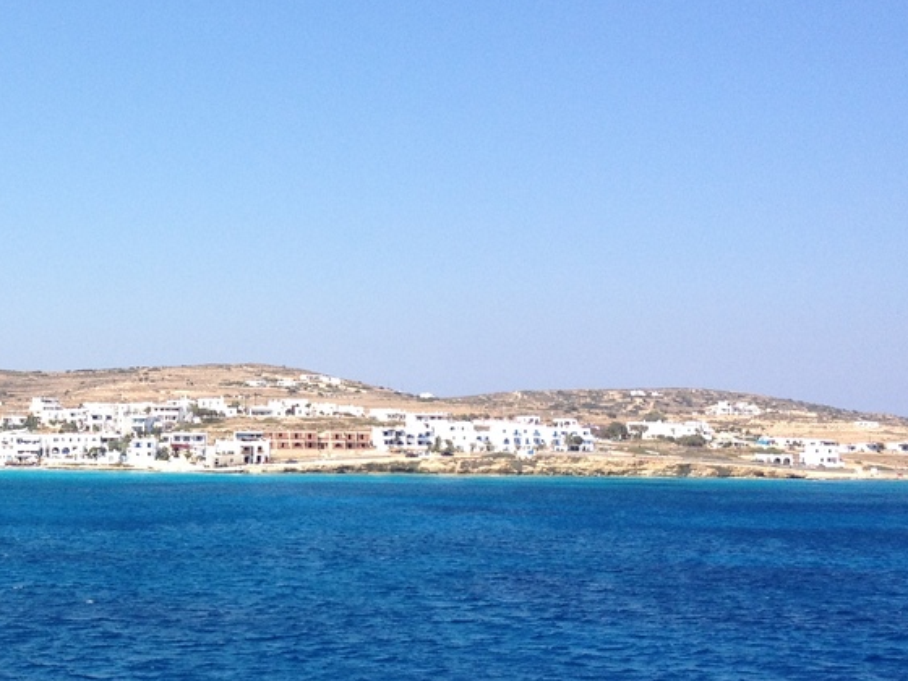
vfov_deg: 19.6
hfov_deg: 25.2
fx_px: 1967
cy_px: 347
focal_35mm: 75
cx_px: 102
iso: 50
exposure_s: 1/1623
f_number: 2.4
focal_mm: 4.28
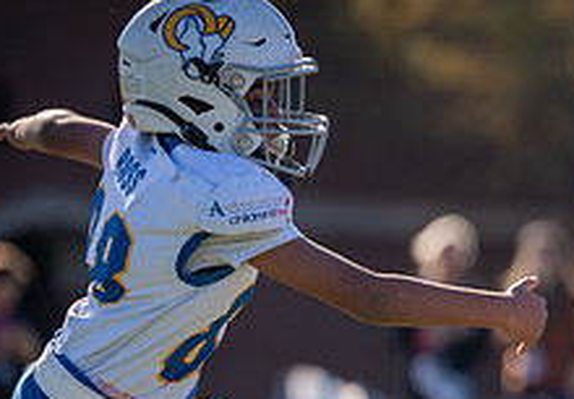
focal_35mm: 690
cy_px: 326
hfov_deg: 2.9
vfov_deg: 2.1
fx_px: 11149
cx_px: 833
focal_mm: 200
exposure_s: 1/1250
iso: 100
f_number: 2.8
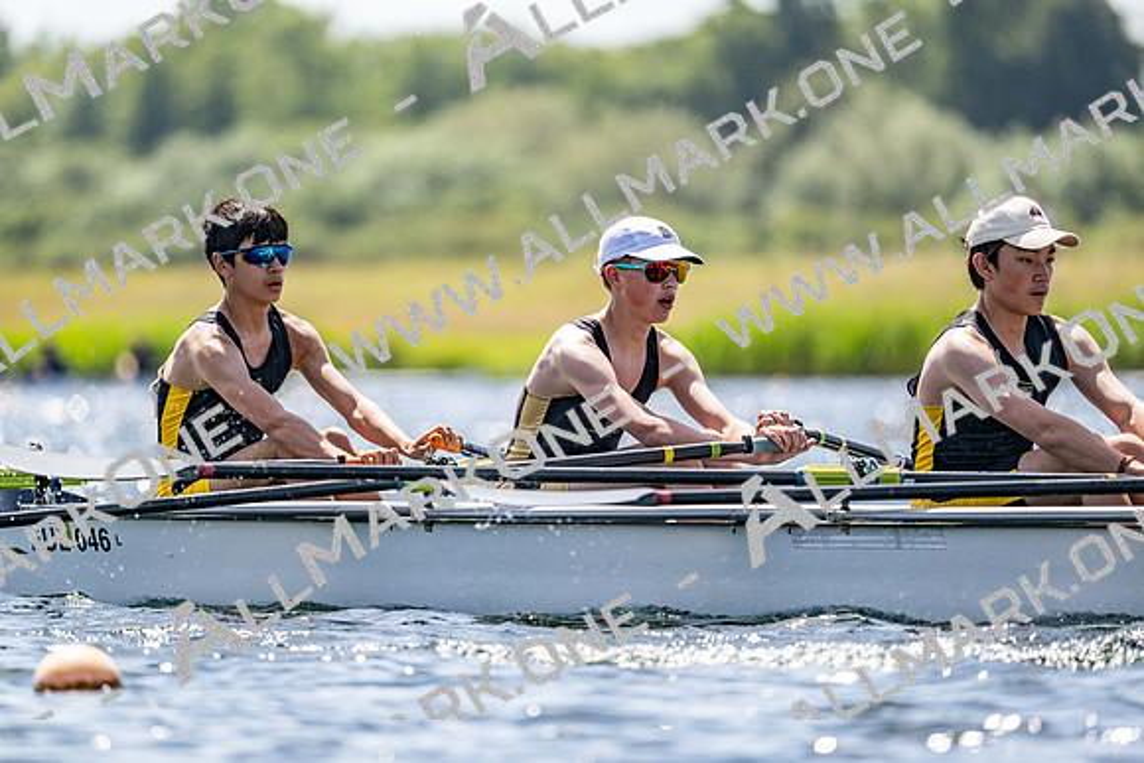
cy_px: 382
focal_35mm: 400
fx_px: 12713
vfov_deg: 3.4
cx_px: 572
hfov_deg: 5.2
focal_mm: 400
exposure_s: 1/2500
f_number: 4.5
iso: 280
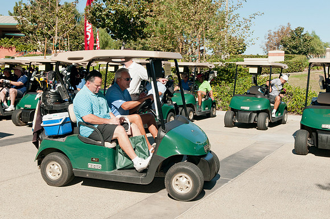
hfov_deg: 43.7
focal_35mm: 45
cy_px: 110
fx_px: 412
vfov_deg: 29.8
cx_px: 165
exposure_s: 1/250
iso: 400
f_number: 10
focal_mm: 30
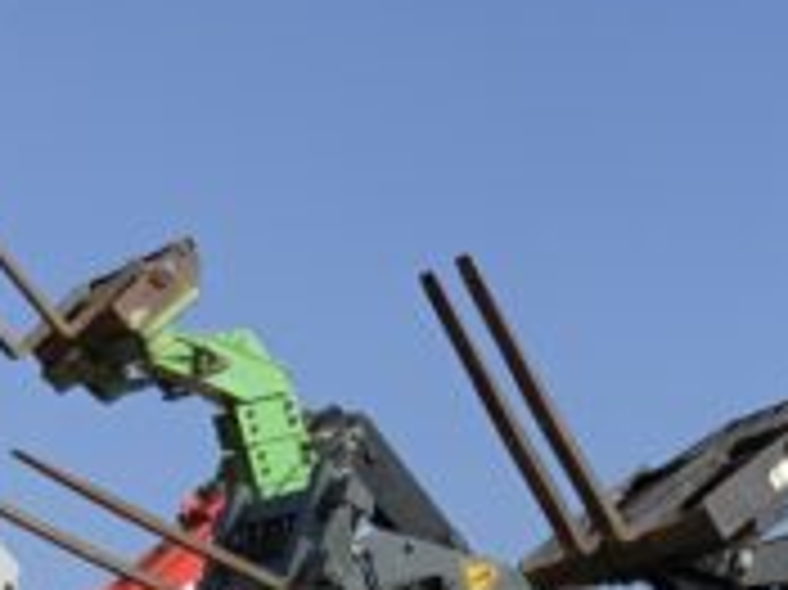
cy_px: 1693
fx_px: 3867
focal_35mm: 170
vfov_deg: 7.7
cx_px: 811
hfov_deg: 11.5
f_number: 1.8
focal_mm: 3
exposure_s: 1/1786
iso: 16
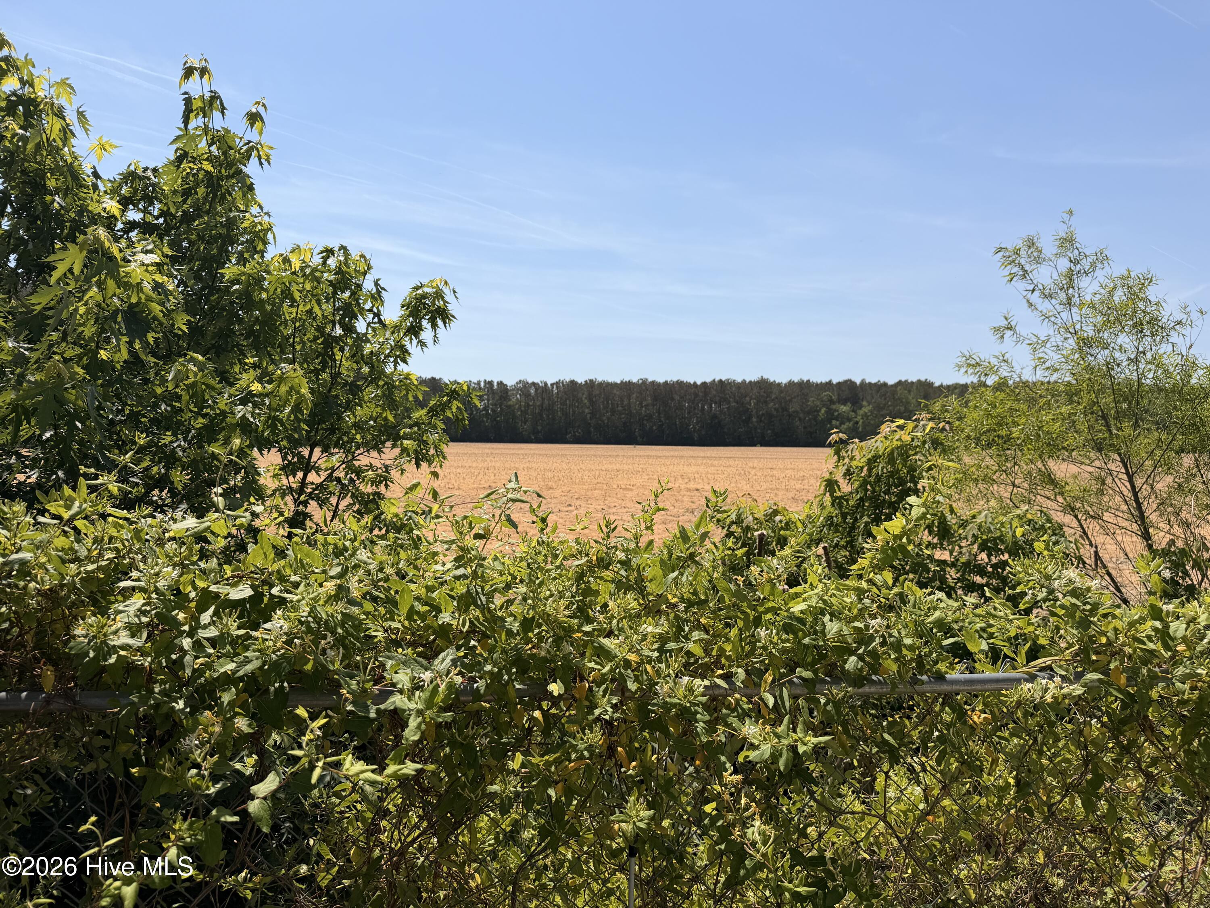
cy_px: 454
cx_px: 605
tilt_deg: -1.3
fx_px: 839
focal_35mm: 24
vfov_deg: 56.8
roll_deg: -0.1
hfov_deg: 71.6
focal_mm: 6.76
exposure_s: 1/7353
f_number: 1.78
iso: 80
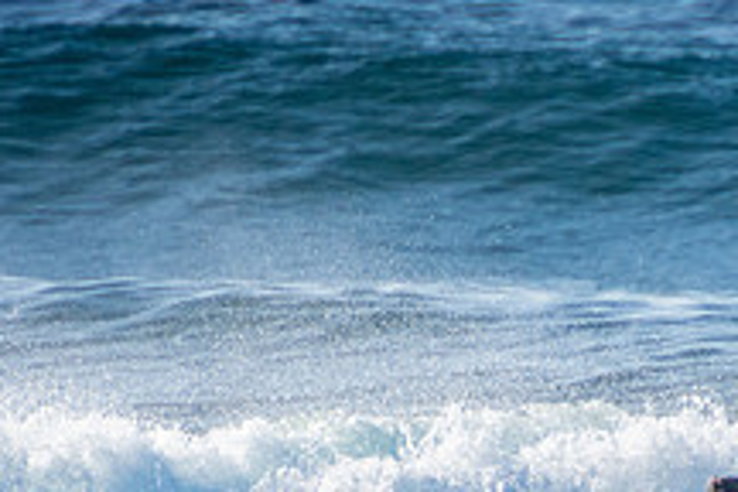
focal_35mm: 1614
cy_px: 579
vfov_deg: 0.9
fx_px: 33084
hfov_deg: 1.3
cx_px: 745
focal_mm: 400
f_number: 5.6
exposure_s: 1/2000
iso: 280
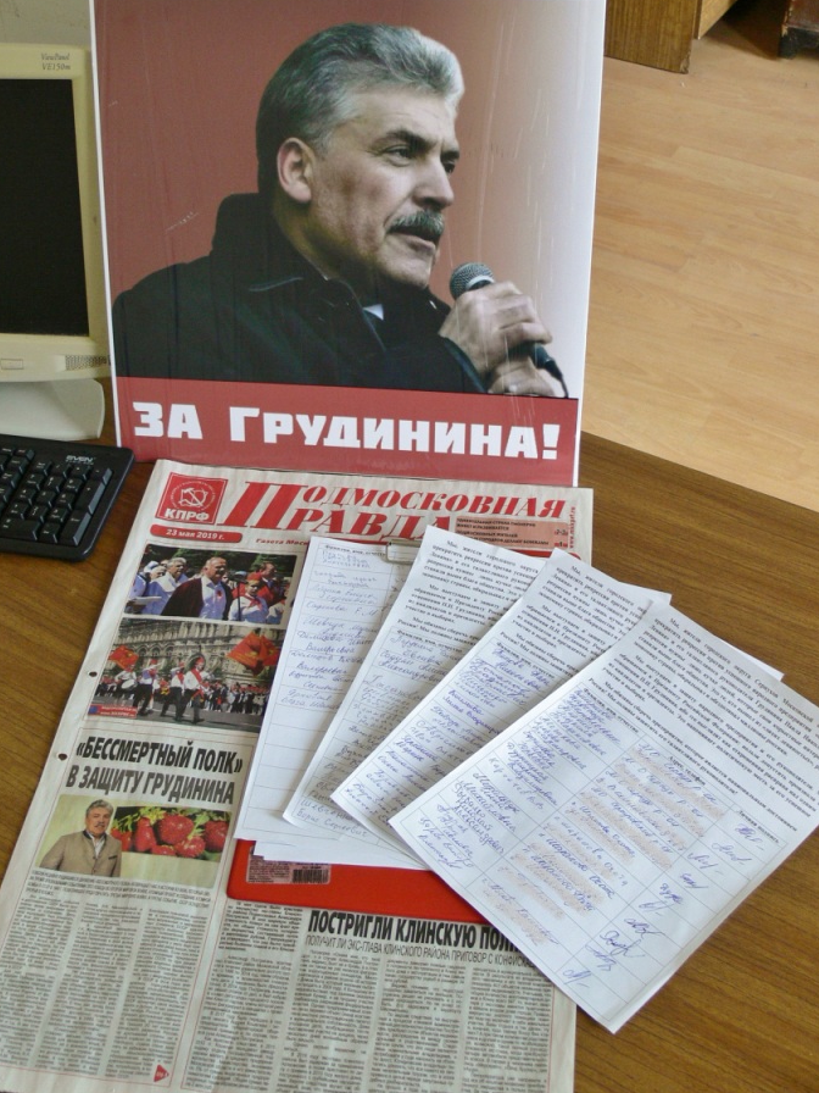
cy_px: 489
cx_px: 386
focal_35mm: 40
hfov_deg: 35.9
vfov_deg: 46.7
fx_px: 1262
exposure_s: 1/30
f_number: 2.8
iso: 125
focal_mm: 7.4
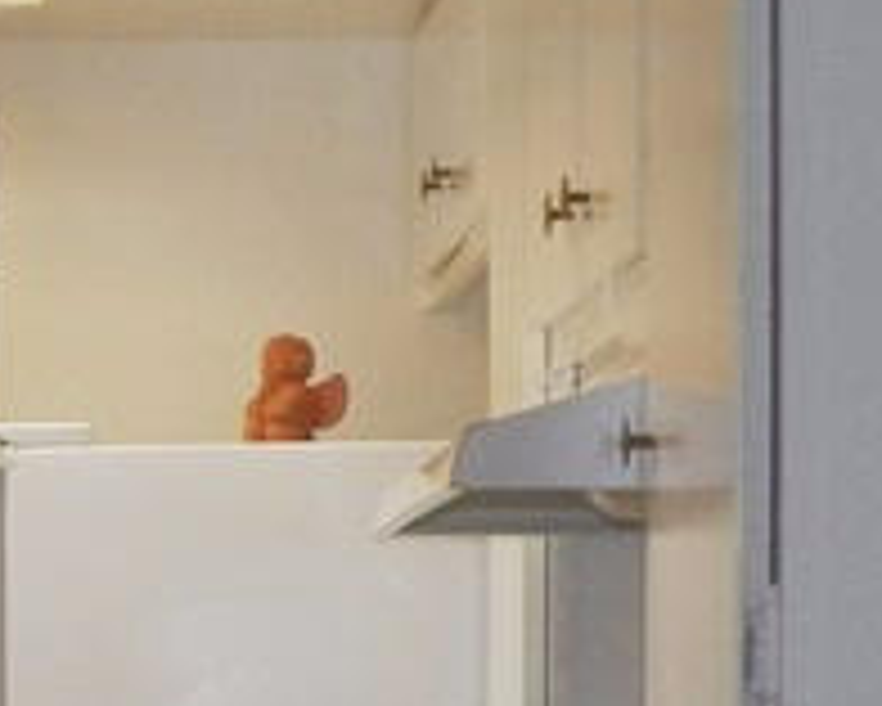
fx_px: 4544
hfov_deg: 10.4
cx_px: -720
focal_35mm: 174
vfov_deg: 8.7
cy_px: 1048
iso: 125
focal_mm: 6.3
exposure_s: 1/100
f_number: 2.8
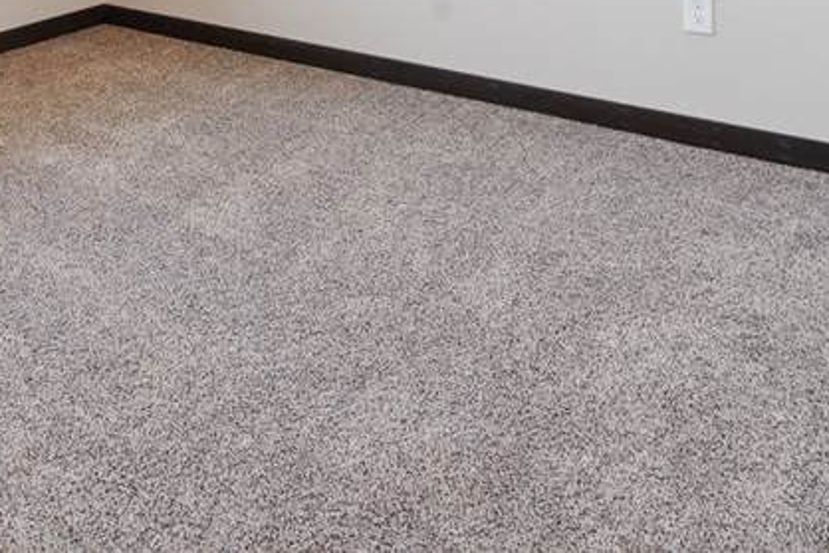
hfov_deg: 40.0
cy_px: -290
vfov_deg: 22.3
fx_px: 1129
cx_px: 296
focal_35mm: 49
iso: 640
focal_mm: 16
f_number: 10
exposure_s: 1/20
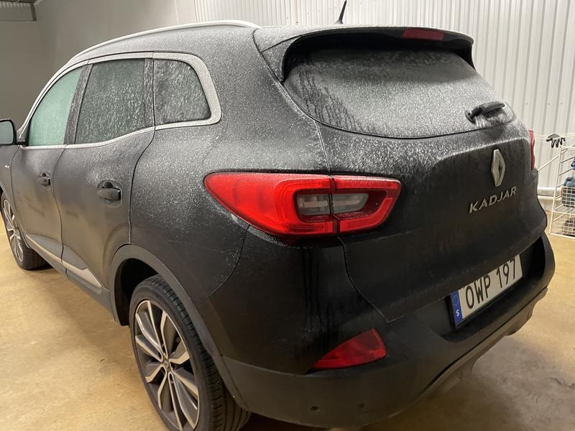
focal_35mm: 26
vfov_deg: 53.1
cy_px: 216
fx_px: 432
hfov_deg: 67.3
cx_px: 288
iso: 400
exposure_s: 1/50
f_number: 1.6
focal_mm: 4.2
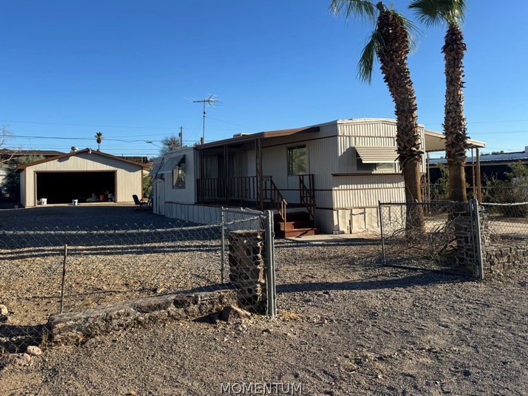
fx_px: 443
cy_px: 159
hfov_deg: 61.6
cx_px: 261
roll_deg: +1.4
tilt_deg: +2.2
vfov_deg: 48.0
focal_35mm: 29
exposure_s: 1/4049
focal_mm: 6.76
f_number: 1.78
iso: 80
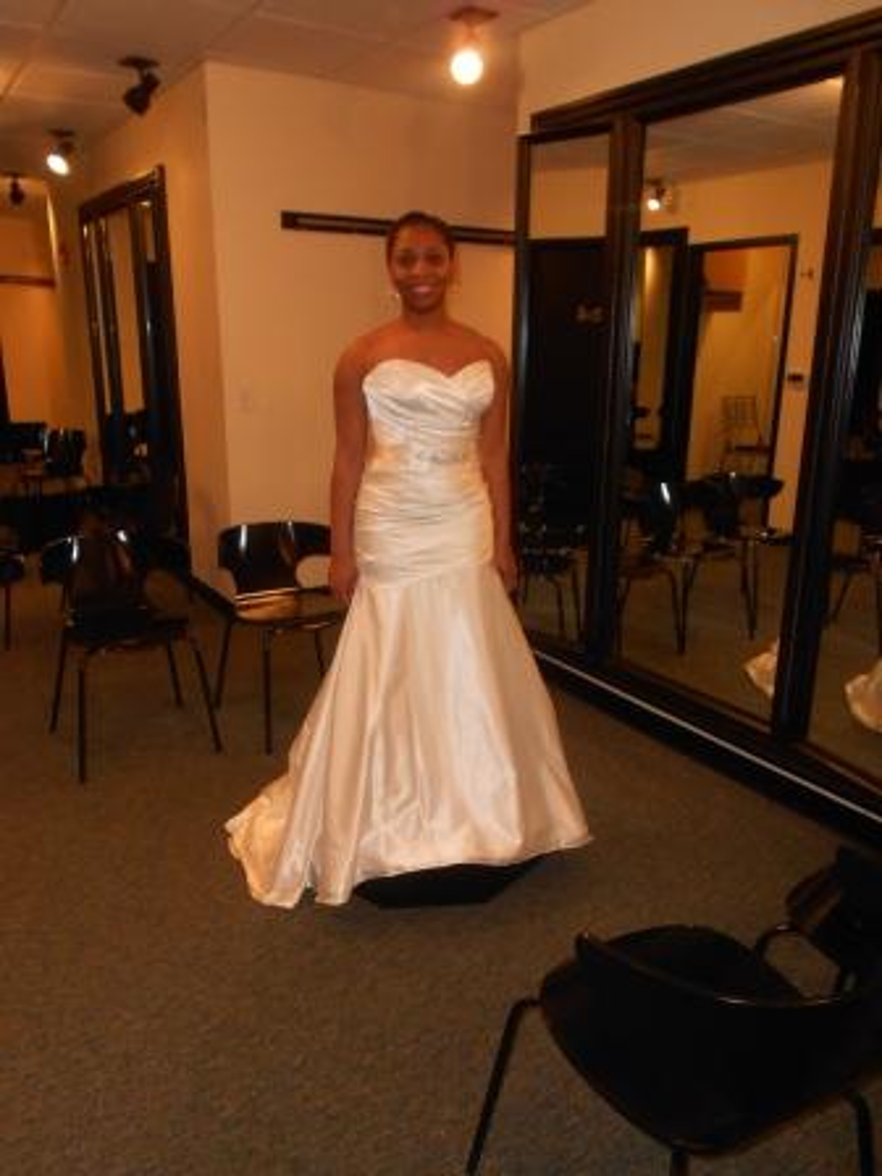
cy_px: 588
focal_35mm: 26
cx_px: 441
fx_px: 883
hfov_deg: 53.1
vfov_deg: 67.3
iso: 200
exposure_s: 1/25
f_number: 3.2
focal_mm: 4.6
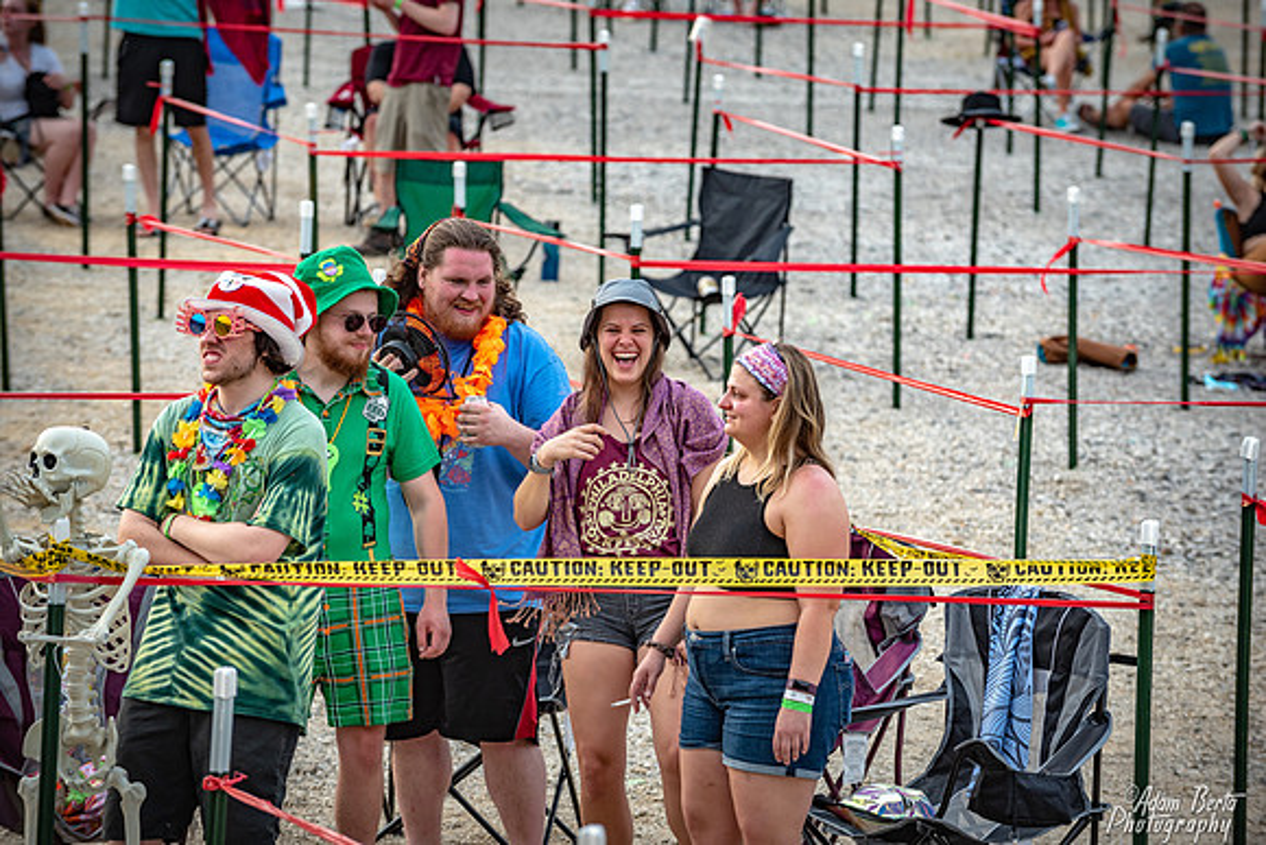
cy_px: 422
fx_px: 7035
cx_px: 633
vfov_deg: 6.9
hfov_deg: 10.3
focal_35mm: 200
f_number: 5.6
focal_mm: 200
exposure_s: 1/500
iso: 500
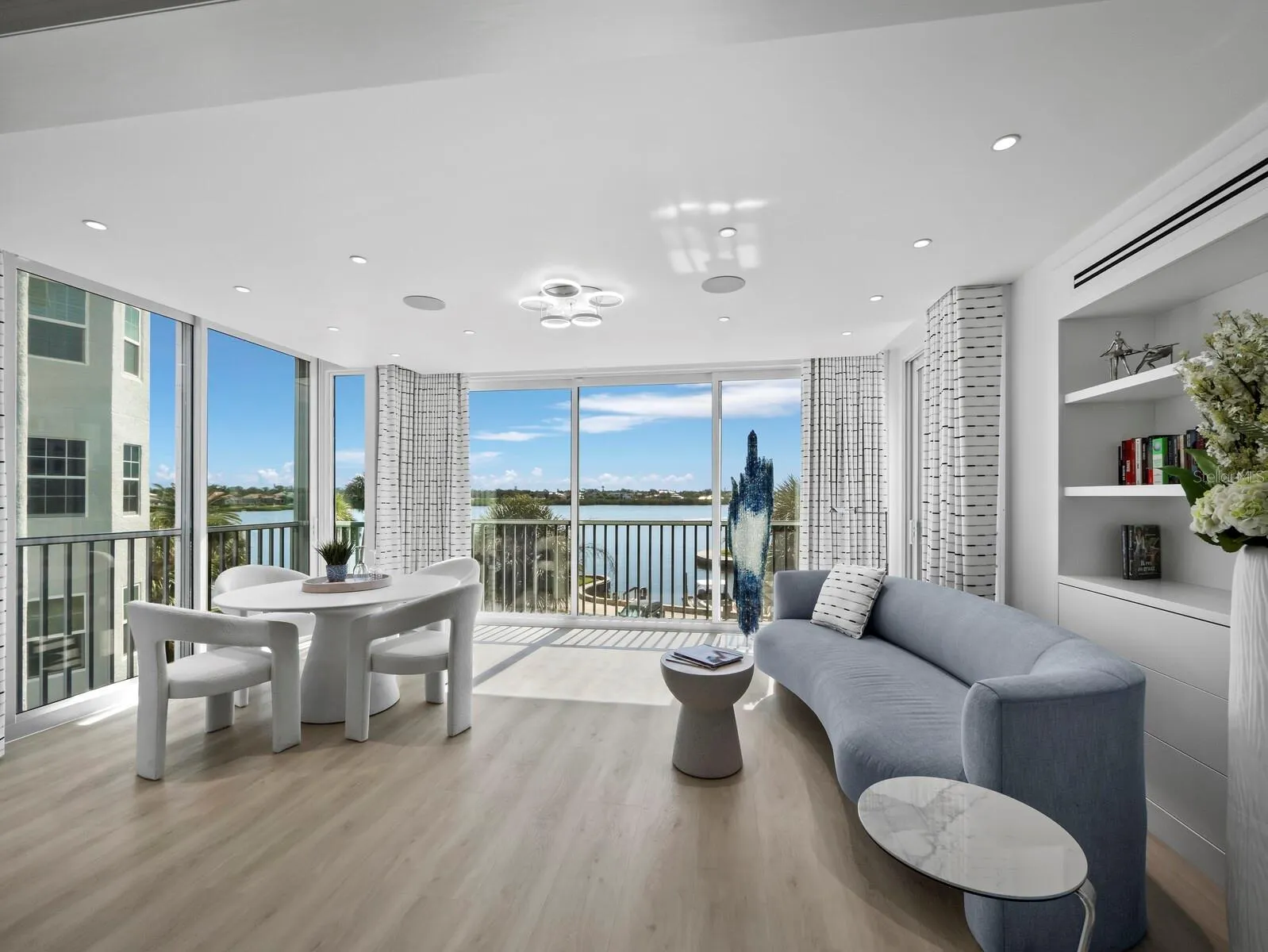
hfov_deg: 102.0
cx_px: 634
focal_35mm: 14
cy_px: 476
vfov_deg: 85.7
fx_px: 513
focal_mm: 7
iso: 400
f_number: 11
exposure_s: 1/30
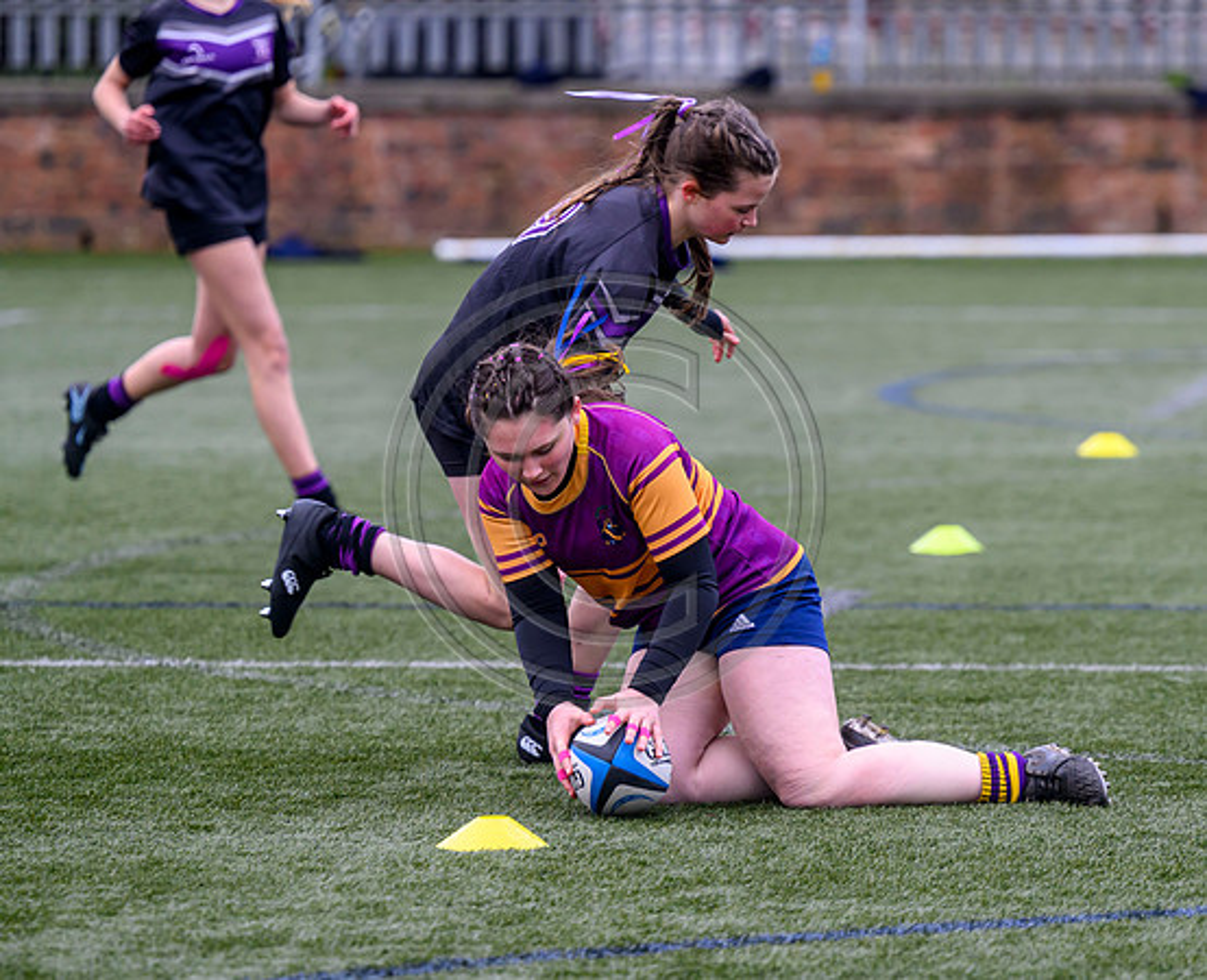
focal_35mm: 295
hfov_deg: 6.5
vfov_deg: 5.3
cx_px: 712
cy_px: 552
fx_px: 10602
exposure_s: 1/1250
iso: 1000
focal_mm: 210
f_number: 4
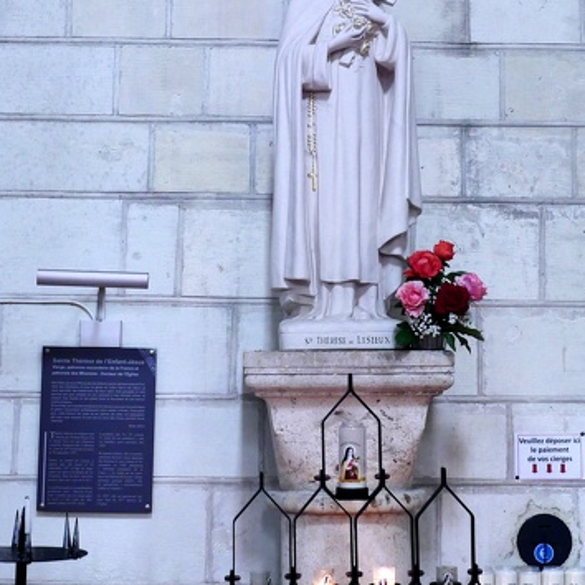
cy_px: 167
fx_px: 1740
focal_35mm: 91
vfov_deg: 19.0
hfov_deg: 19.1
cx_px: 339
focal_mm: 23
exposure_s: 1/25
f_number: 3.2
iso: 1600
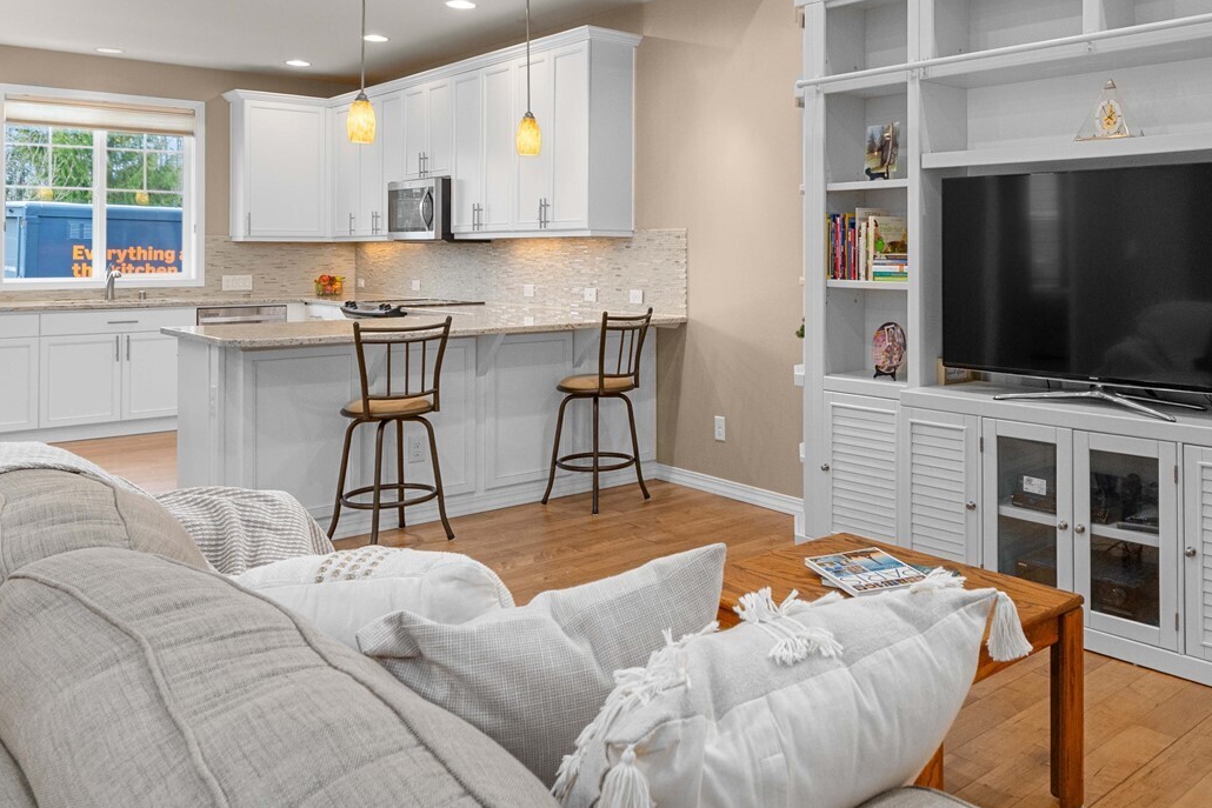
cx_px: 825
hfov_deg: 63.5
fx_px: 943
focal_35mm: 28
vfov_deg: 45.6
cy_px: 256
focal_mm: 17
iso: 1000
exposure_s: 1/6
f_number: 6.7
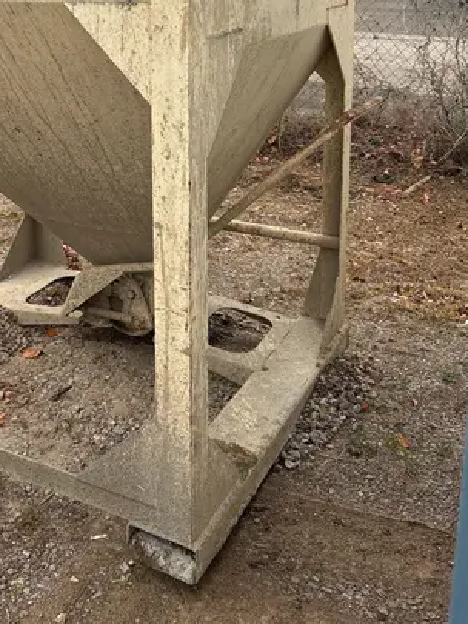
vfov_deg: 38.3
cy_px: 90
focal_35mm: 47
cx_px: 77
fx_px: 847
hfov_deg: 30.0
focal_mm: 5.96
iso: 50
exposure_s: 1/466
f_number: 1.6
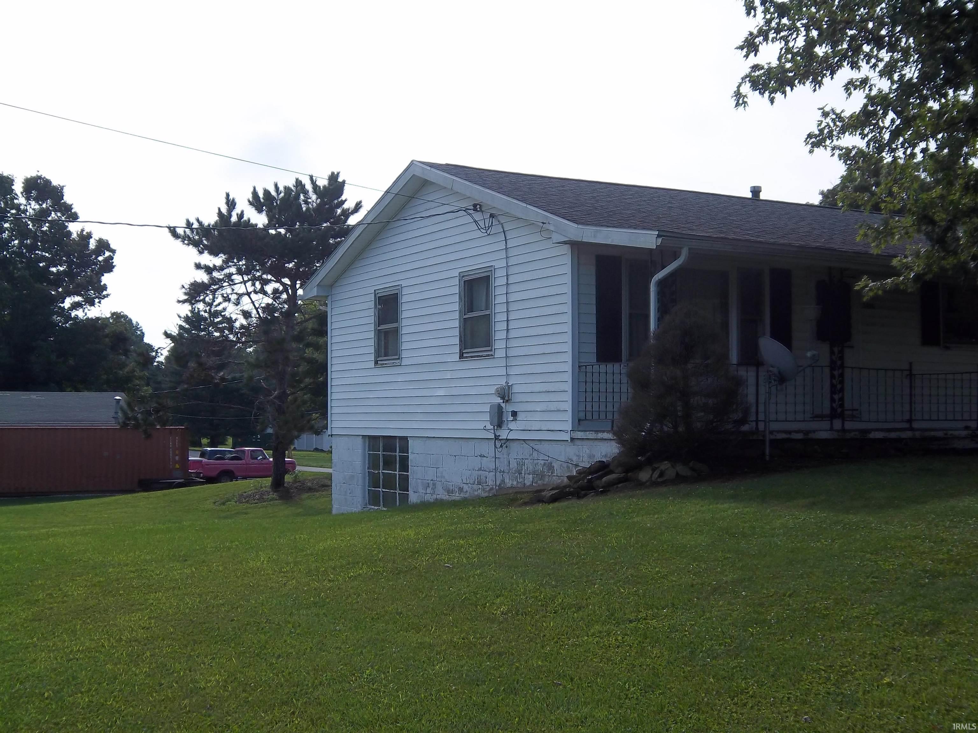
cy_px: 366
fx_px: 1328
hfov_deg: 40.4
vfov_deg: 30.9
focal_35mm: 47
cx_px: 489
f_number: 4.58
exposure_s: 1/500
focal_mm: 8.3
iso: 64
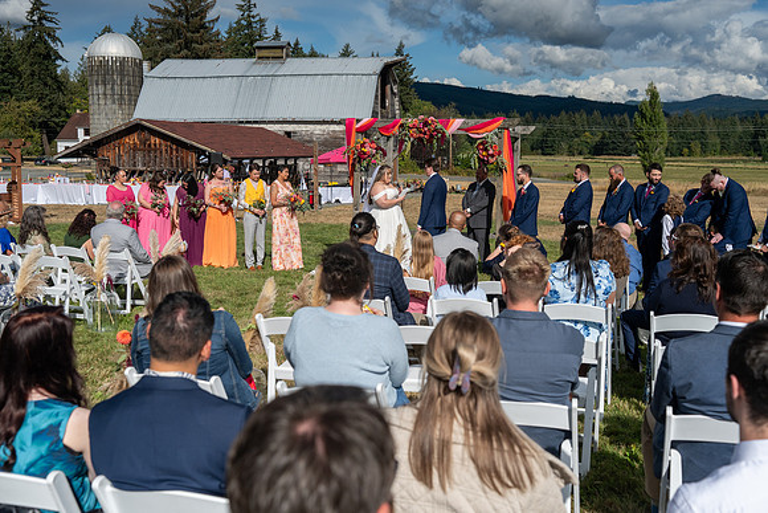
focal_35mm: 37
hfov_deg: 52.2
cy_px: 256
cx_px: 384
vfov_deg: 36.2
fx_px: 784
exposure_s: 1/8000
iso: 400
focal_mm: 35
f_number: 4.5
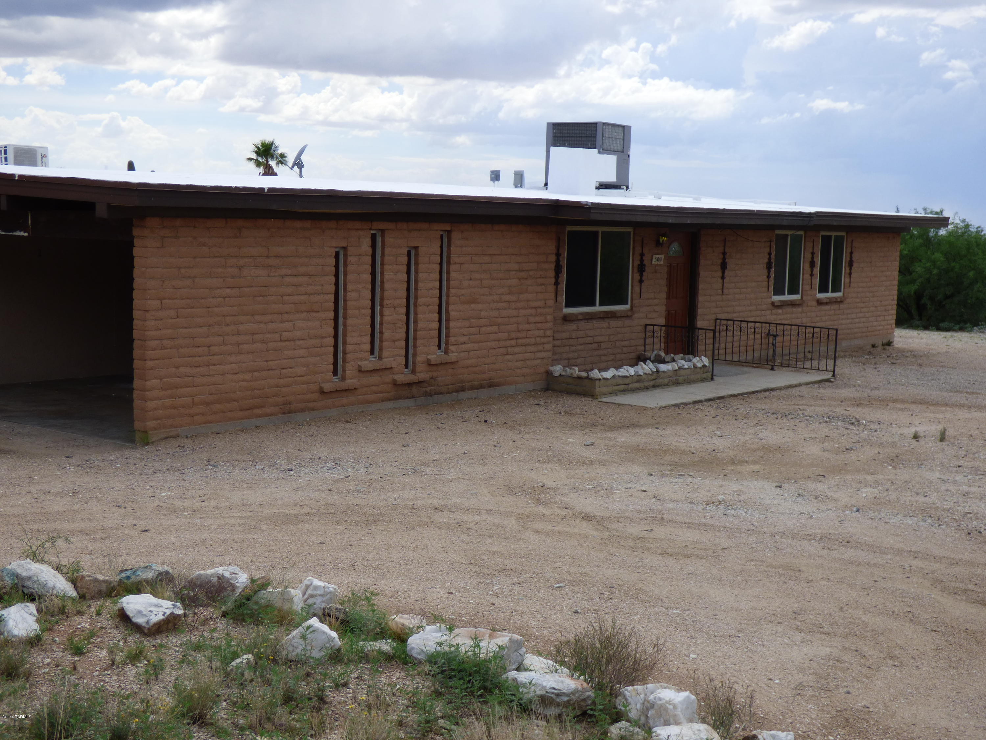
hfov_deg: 38.2
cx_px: 493
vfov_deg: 29.1
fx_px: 1424
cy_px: 370
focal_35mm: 50
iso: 100
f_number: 3.8
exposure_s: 1/800
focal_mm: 8.68
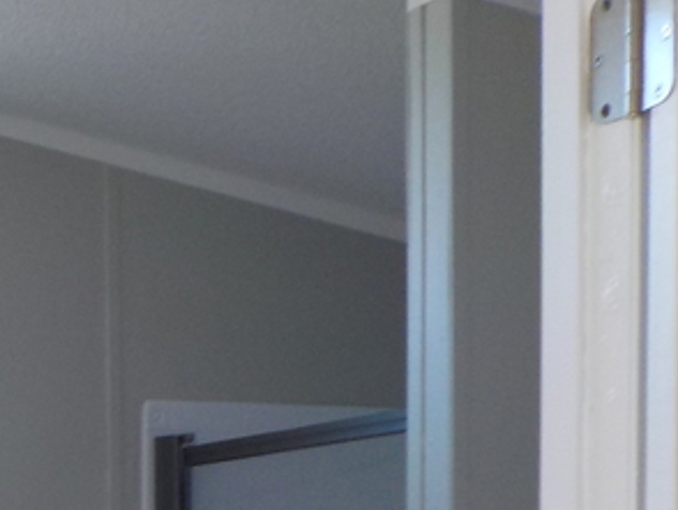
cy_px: 815
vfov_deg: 13.5
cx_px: -346
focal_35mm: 102
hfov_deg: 17.3
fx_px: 1999
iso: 125
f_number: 3.3
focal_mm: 4.1
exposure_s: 1/30
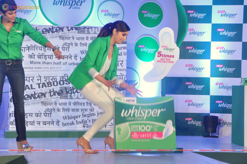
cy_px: 82
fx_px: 822
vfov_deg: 11.4
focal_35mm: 120
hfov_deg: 17.1
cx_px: 124
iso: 1250
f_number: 10
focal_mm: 80
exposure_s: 1/125
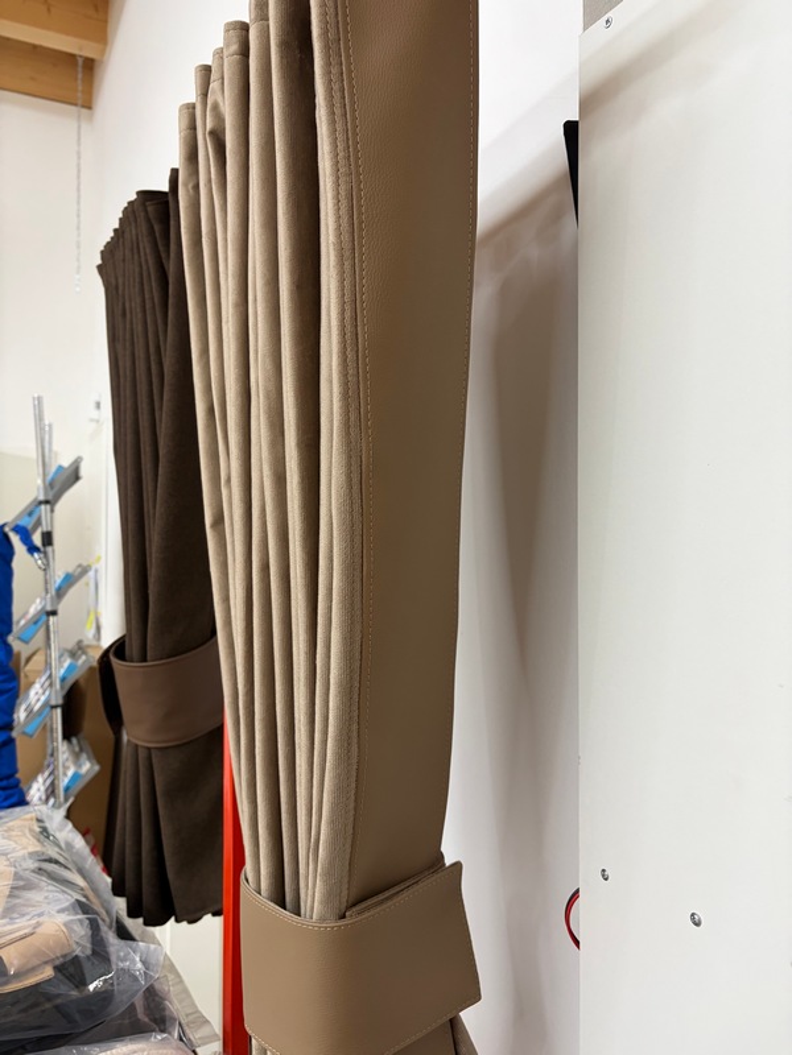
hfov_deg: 53.1
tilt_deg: +2.2
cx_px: 396
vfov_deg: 67.3
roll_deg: +1.0
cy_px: 528
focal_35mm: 26
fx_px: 793
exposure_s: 1/60
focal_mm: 5.96
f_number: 1.6
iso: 160
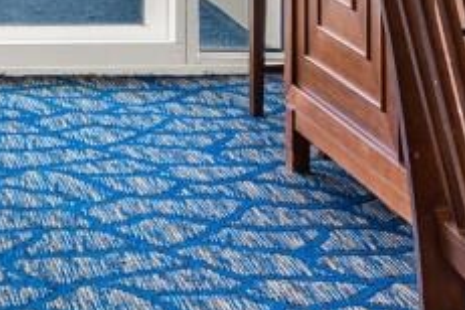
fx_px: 1356
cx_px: -181
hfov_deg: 17.9
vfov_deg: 11.7
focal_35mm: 105
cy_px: -314
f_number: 4.5
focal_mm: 10
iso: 100
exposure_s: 1/8
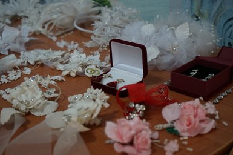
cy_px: 77
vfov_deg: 25.5
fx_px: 343
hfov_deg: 37.5
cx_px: 120
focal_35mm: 53
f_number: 4.5
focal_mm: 51
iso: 2500
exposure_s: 1/200
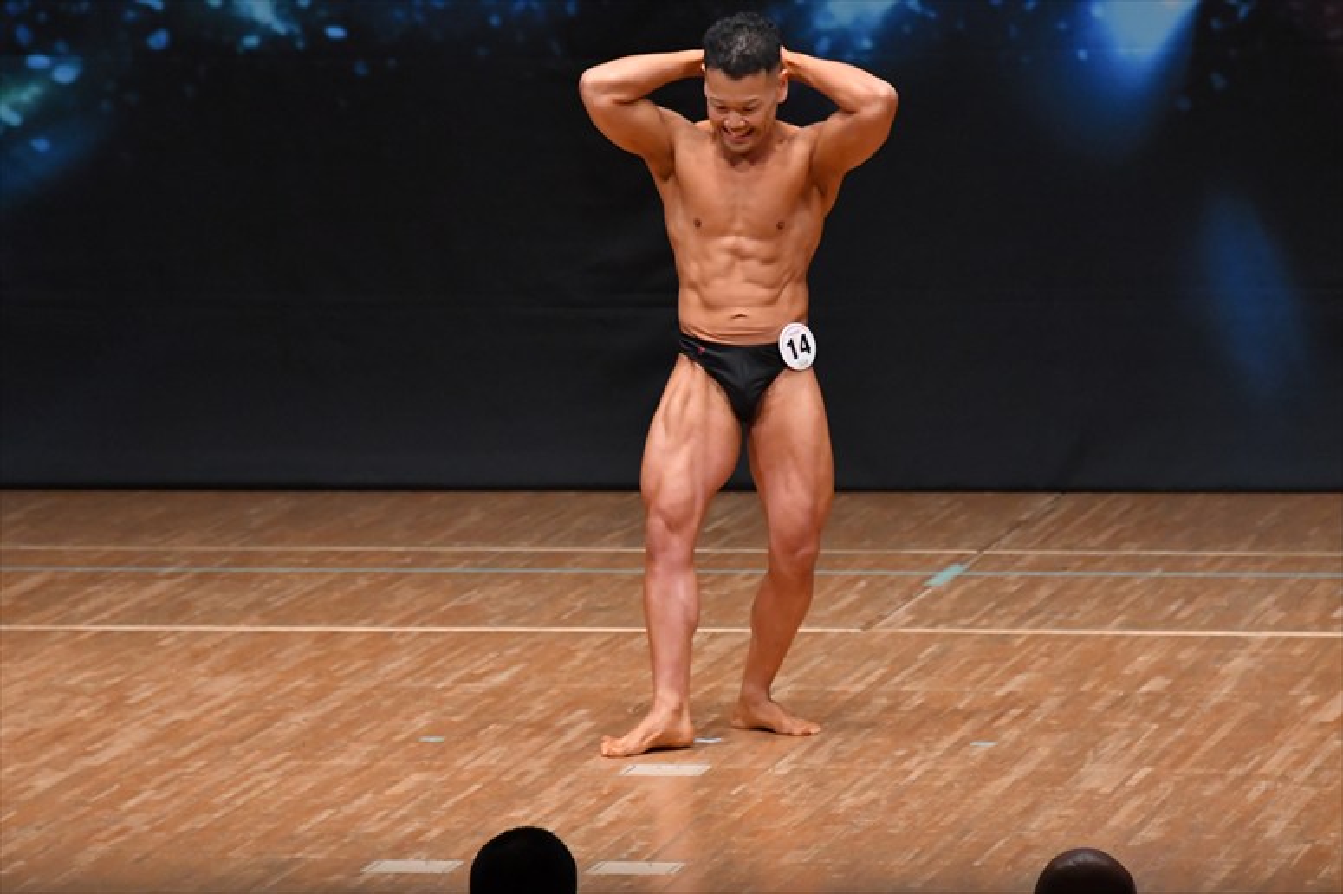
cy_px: 447
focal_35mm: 285
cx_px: 672
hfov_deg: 7.2
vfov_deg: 4.8
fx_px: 10627
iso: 5000
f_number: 5.6
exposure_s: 1/400
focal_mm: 190
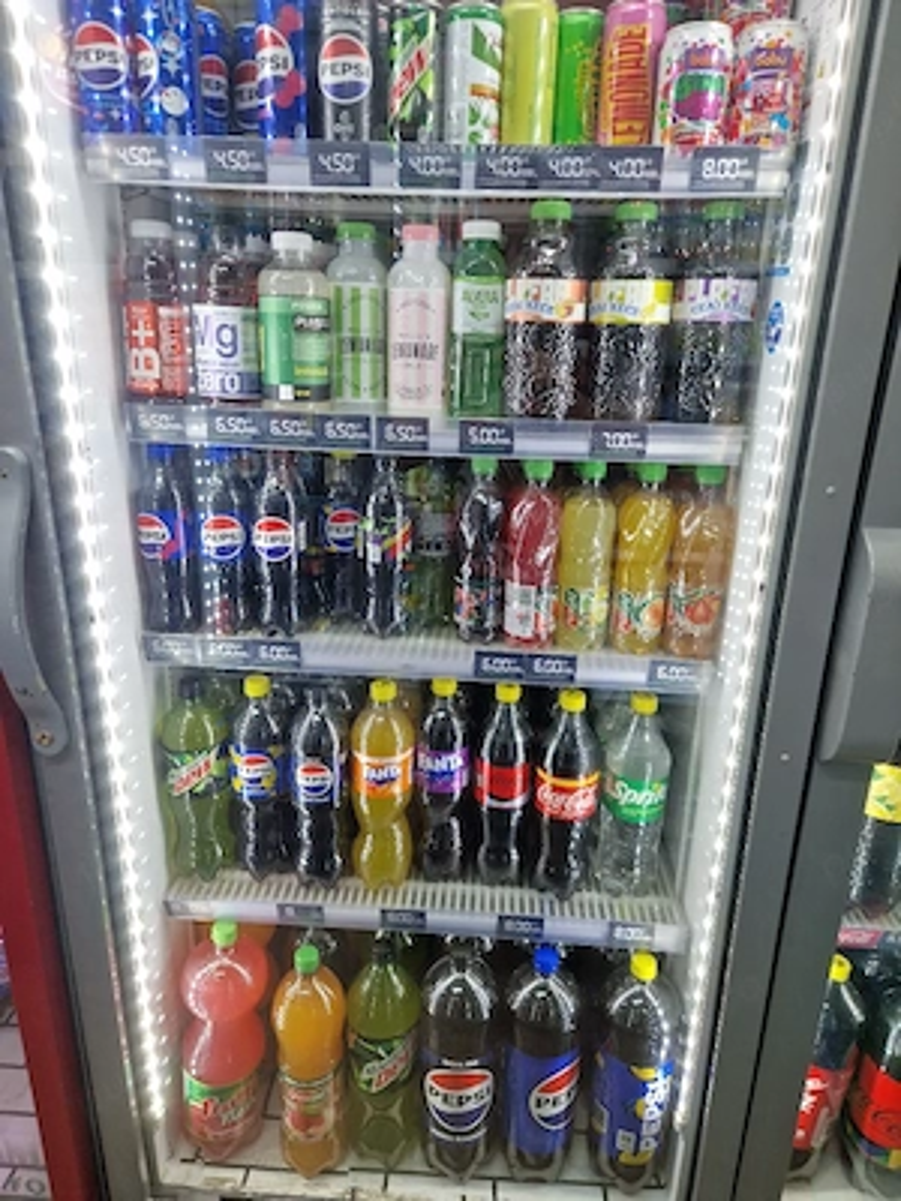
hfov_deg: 58.9
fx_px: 798
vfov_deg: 73.9
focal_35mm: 23
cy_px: 600
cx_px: 450
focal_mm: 5.4
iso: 64
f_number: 1.8
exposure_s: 1/100
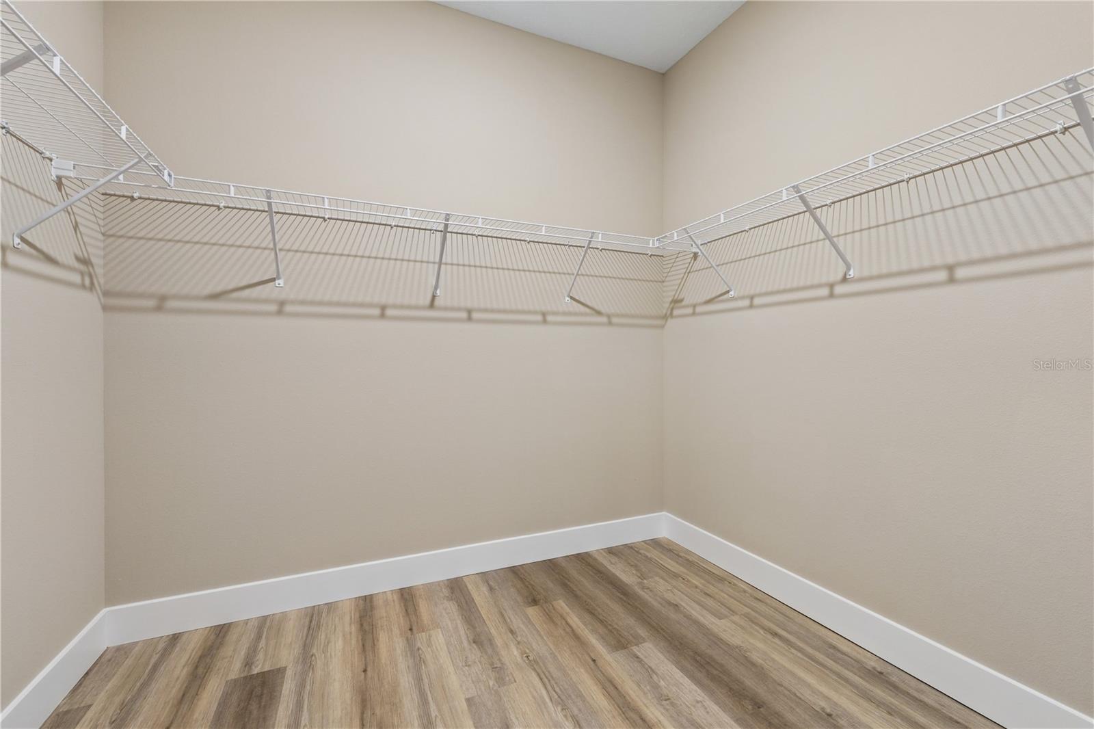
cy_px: 364
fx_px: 456
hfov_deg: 100.4
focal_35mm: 15
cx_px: 547
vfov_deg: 77.3
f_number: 11
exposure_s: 1/2.5
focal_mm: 10
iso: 400
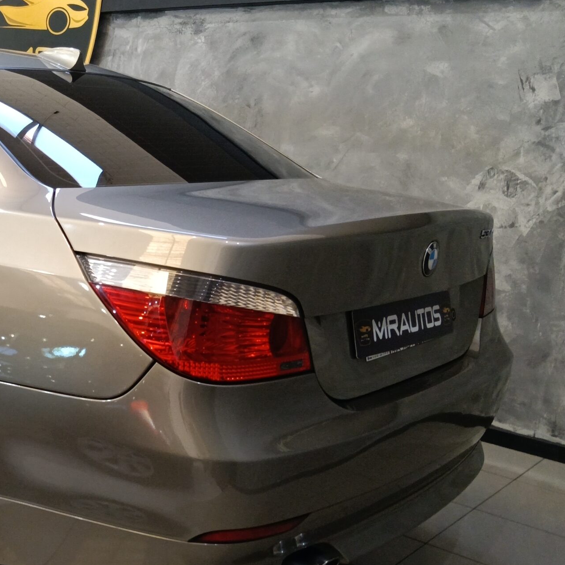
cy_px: 317
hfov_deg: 32.9
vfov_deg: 35.3
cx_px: 20
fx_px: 886
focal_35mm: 48
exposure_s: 1/33.3
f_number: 16
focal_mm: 3.98
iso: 500
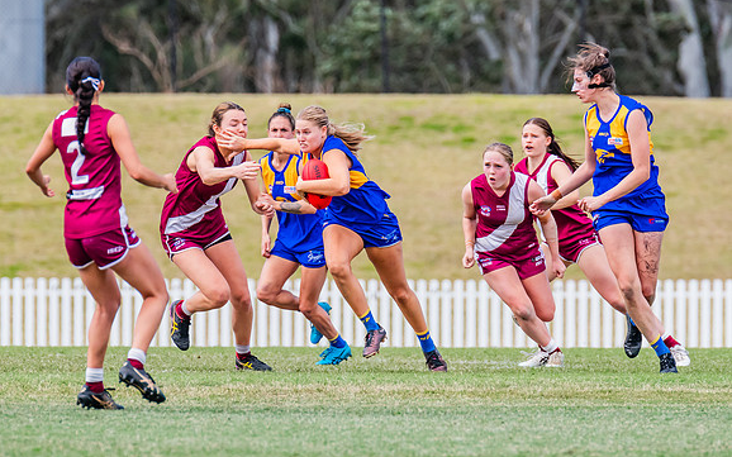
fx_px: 13762
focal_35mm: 690
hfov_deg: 3.0
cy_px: 172
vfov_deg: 1.9
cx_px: 373
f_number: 6.3
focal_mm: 420
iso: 800
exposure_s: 1/1600
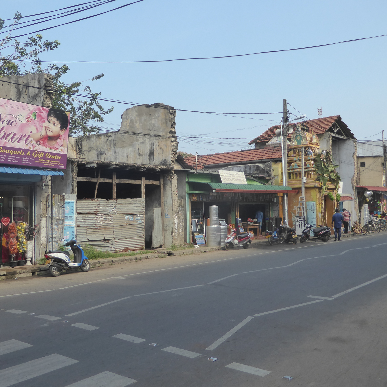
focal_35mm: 38
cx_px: 171
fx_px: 481
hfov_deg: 43.8
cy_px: 195
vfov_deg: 43.9
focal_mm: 5.4
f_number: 3.5
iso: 160
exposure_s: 1/400
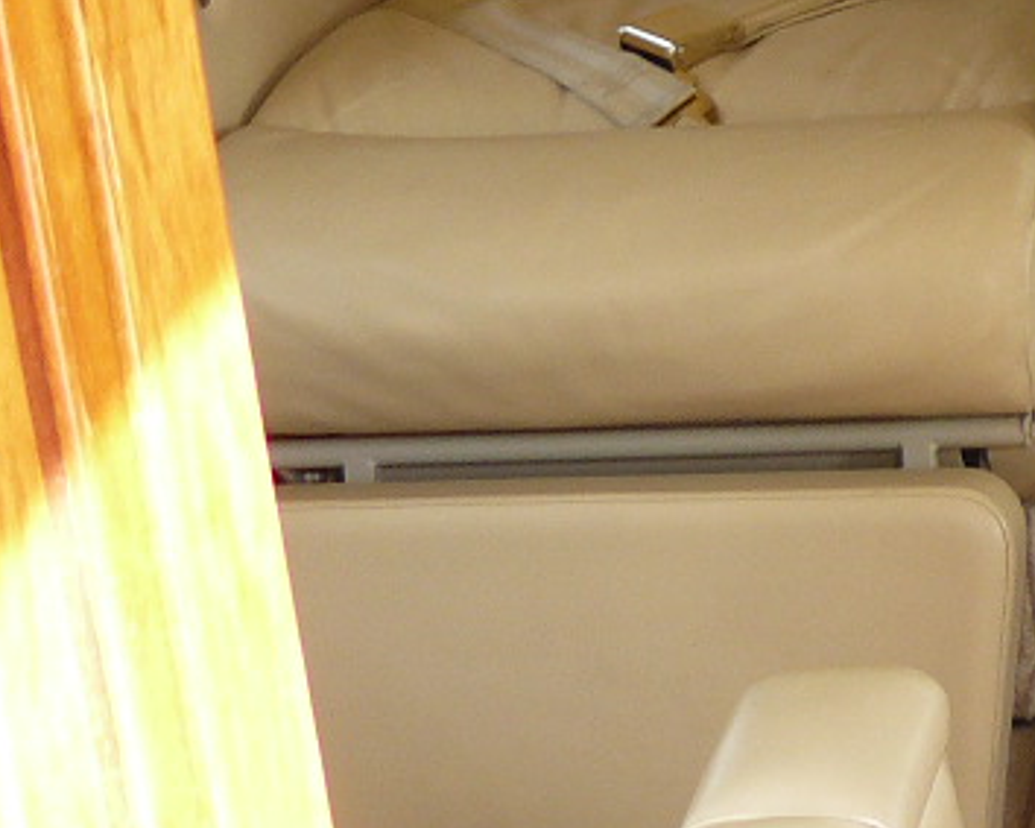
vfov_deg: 11.7
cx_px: 1623
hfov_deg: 14.1
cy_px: -313
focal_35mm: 127
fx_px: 3889
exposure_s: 1/30
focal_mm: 6
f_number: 2.8
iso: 100
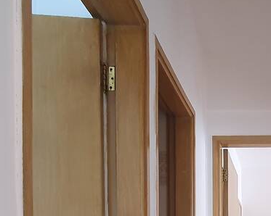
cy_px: 271
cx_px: 266
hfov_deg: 34.8
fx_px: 393
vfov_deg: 26.7
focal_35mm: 49
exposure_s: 1/40
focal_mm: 1.8
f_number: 2.2
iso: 320
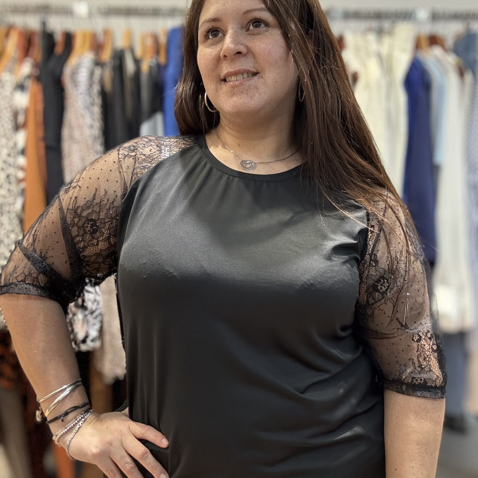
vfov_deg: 46.0
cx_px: 238
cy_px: 264
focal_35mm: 36
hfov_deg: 46.0
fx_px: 562
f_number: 1.9
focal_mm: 2.69
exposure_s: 1/50
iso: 250
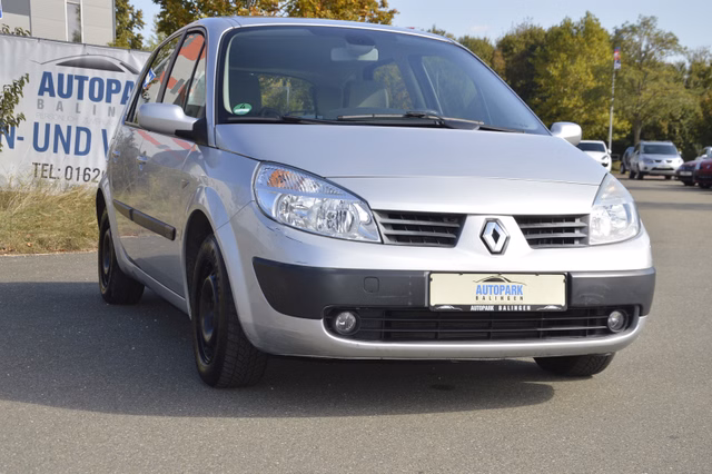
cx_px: 356
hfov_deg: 31.9
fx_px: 1245
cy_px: 237
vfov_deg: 21.5
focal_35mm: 63
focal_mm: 42
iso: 100
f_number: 8
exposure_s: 1/200
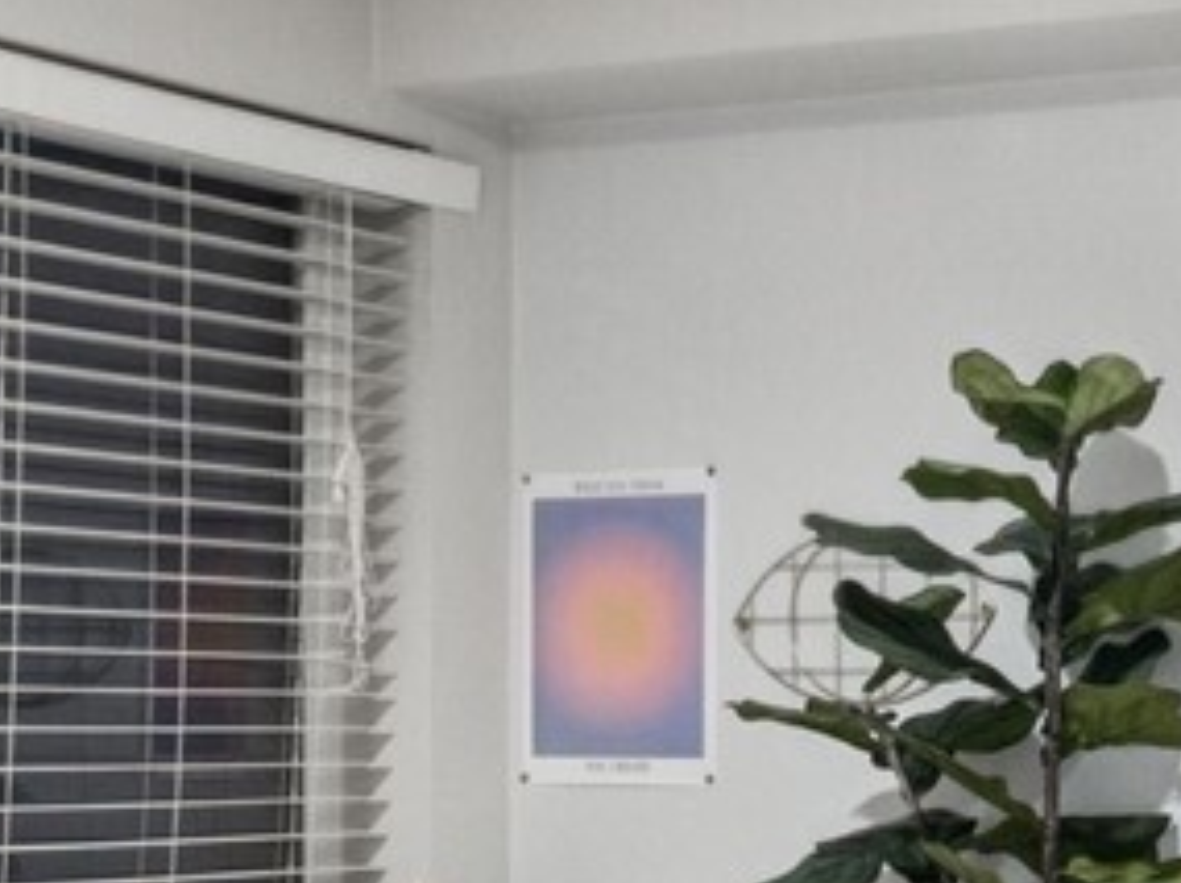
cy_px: 719
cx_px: 1593
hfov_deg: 20.5
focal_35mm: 86
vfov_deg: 17.0
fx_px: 2930
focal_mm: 10
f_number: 9
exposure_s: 1
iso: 250
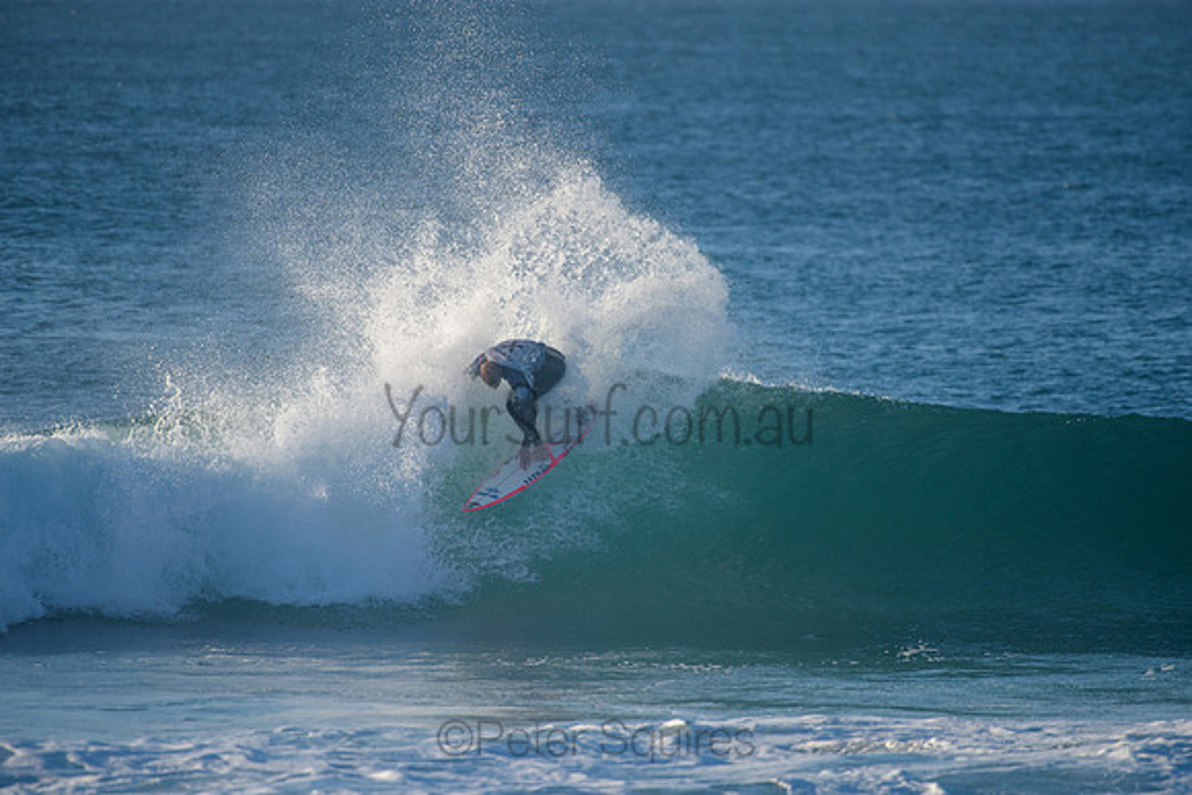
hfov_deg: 3.8
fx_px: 17873
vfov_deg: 2.5
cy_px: 379
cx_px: 598
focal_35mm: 540
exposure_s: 1/2000
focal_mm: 500
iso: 400
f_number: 5.6
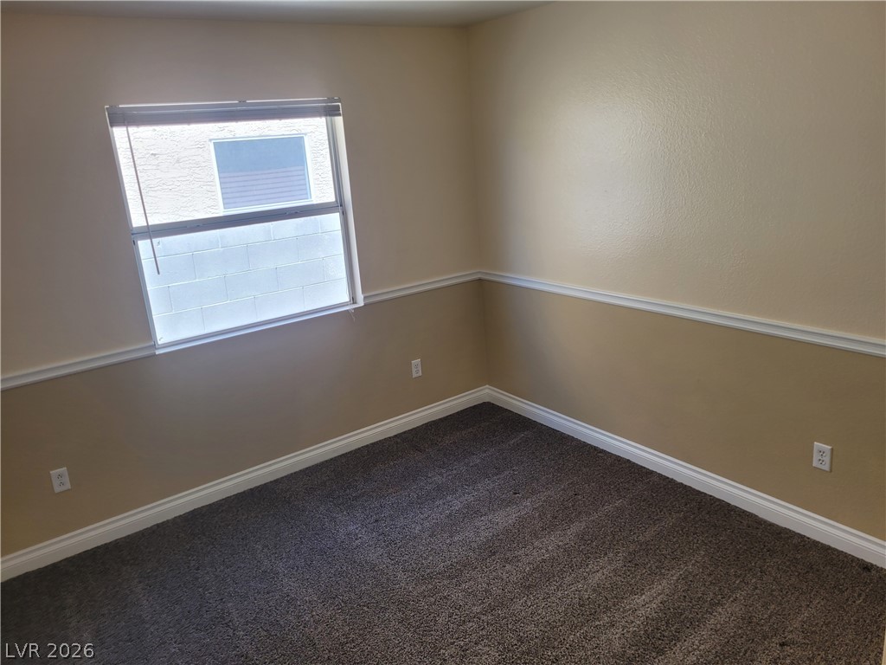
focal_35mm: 26
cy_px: 332
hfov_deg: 67.3
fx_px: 665
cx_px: 443
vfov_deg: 53.1
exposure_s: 1/120
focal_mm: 5.4
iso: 50
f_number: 1.8
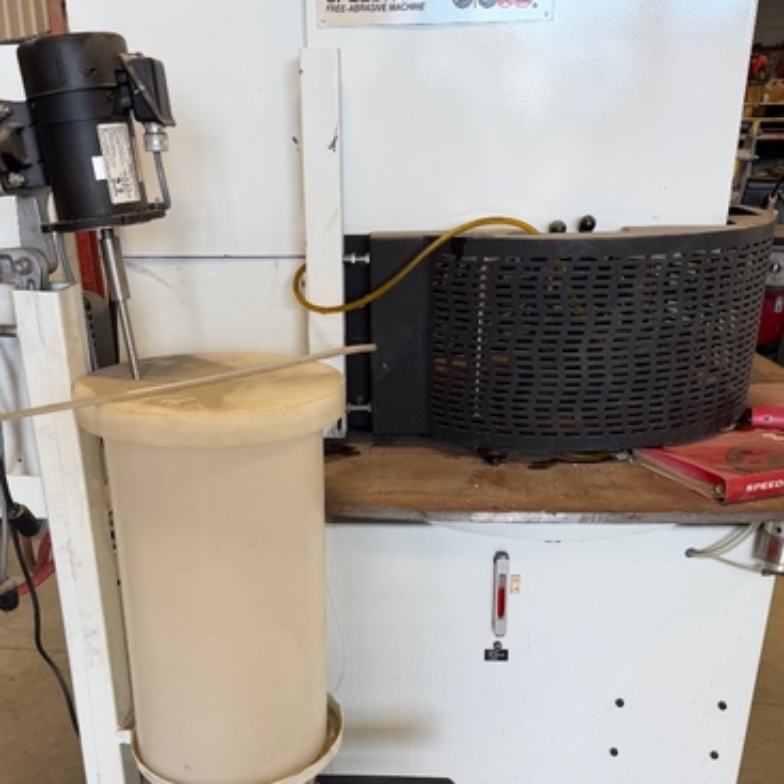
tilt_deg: -25.4
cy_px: 558
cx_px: 346
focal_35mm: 37
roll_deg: +0.3
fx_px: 948
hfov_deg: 44.8
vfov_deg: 43.9
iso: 64
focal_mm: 6.76
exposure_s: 1/120
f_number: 1.78
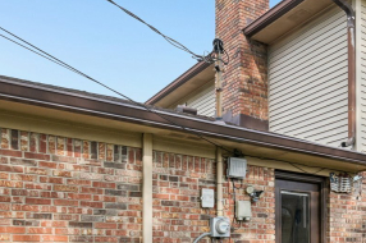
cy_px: 251
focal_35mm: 42
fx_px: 427
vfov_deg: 29.4
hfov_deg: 40.3
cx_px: 372
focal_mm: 16
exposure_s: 1/125
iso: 100
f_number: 8
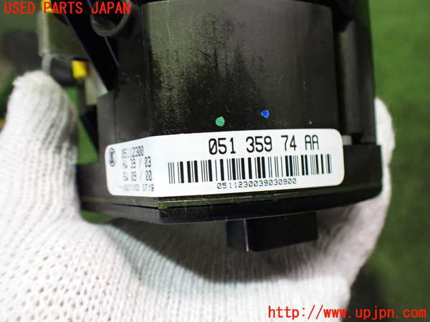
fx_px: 373
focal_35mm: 30
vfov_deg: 46.8
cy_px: 161
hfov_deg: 60.0
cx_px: 215
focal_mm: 5.4
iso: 800
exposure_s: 1/40
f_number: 2.3
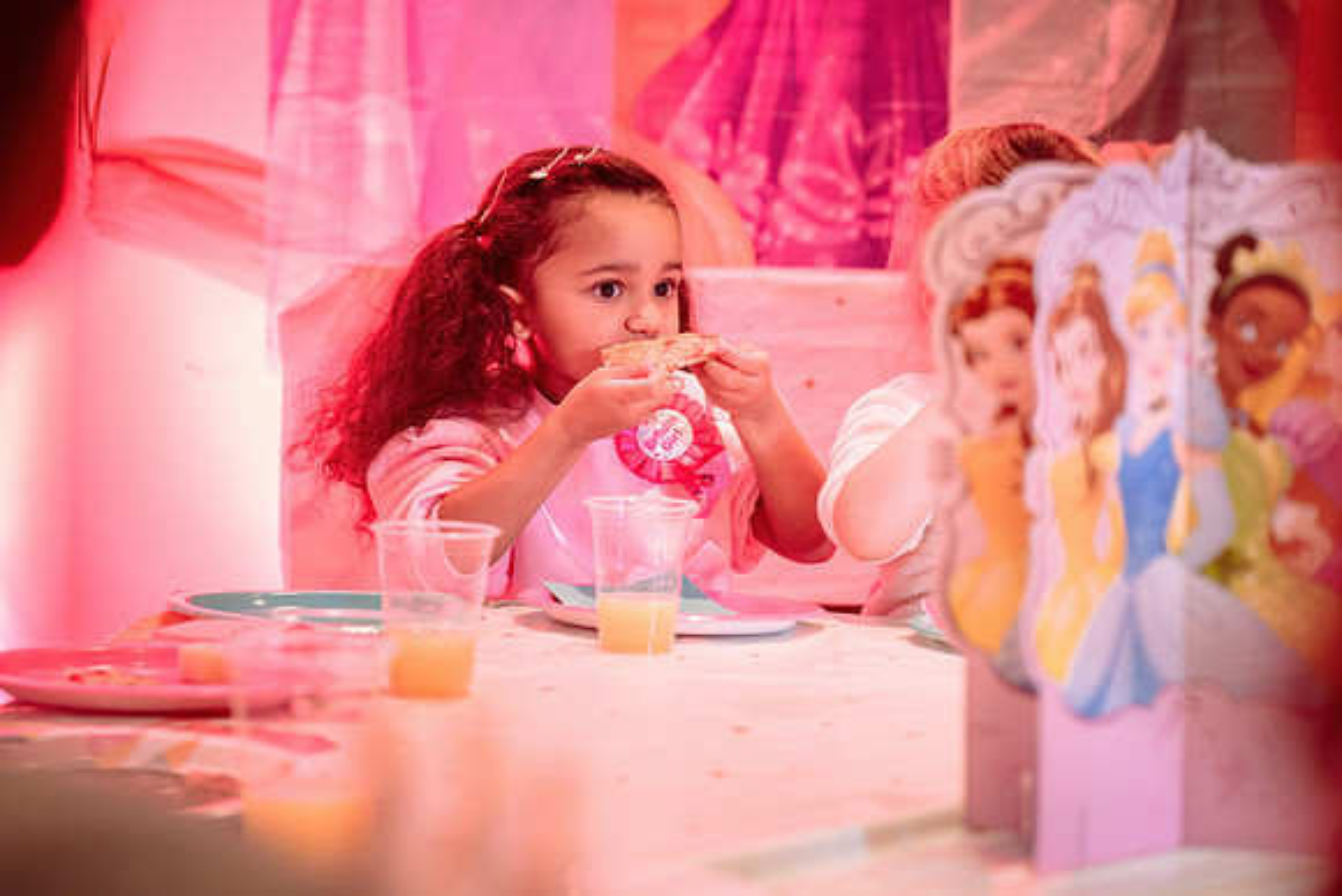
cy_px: 516
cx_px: 569
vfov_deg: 16.9
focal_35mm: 81
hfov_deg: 25.1
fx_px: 3007
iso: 800
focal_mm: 70
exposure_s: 1/100
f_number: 4
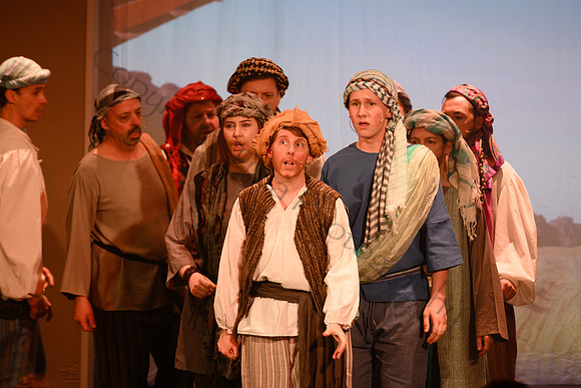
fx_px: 3948
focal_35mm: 245
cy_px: 151
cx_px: 355
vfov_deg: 5.6
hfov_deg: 8.4
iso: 640
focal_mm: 200
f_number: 2.8
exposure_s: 1/160
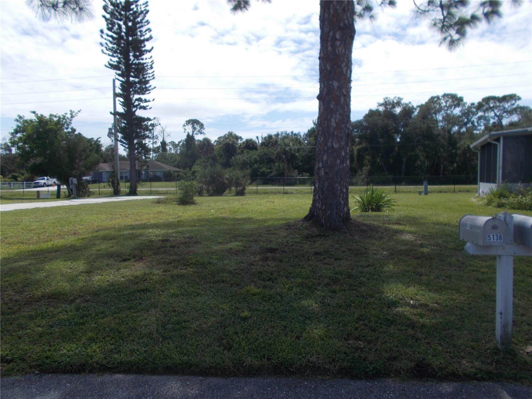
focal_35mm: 26
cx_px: 266
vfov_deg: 53.1
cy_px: 200
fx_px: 400
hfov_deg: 67.3
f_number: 8
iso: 80
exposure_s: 1/160
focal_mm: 4.6
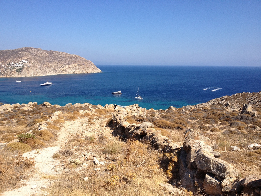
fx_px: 264
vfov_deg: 40.7
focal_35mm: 35
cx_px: 130
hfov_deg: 52.6
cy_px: 98
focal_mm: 4.28
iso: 50
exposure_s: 1/1783
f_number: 2.4
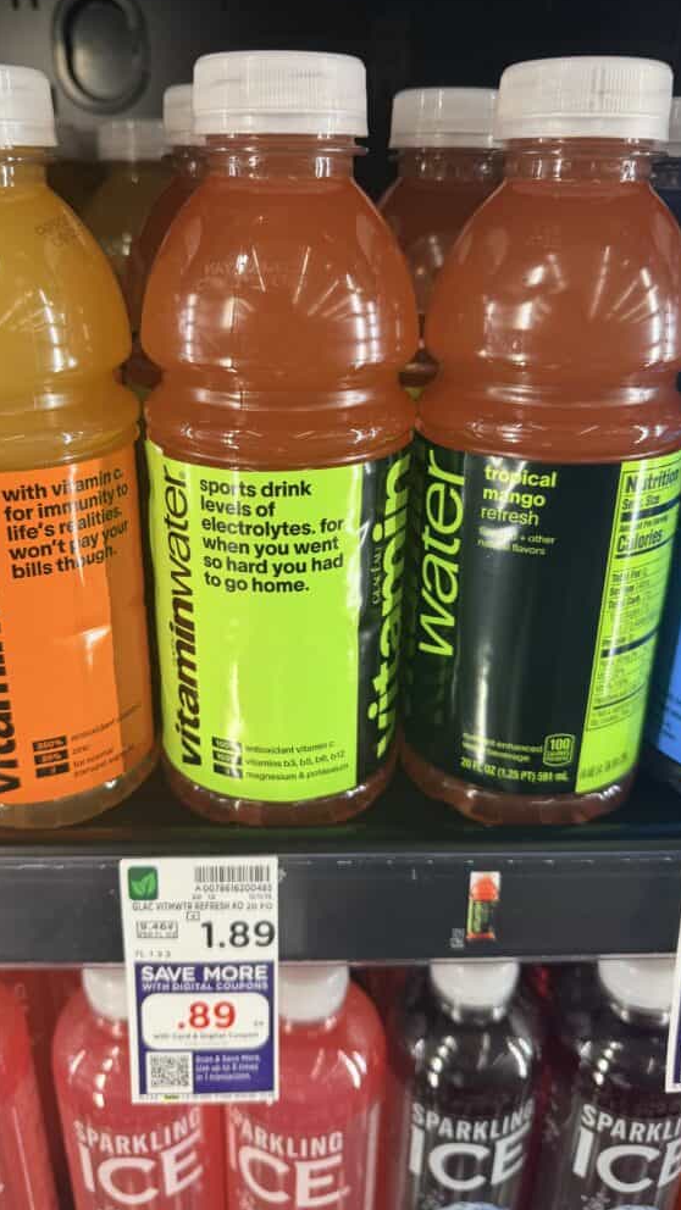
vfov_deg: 69.8
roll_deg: -0.1
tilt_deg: -23.6
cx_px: 308
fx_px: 867
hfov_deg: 42.8
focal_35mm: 27
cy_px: 587
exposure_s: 1/121
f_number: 1.78
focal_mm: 6.76
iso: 100
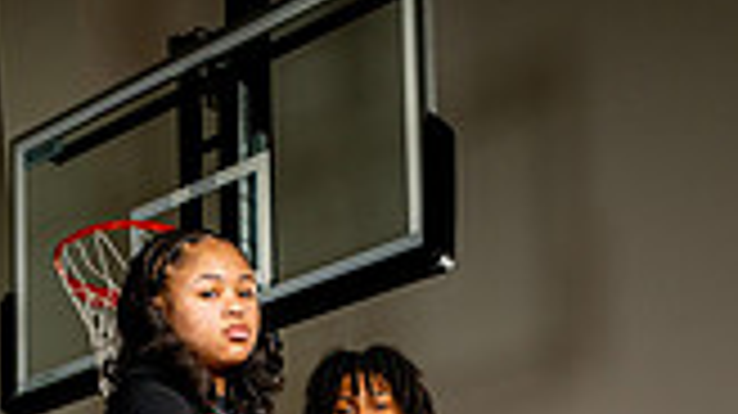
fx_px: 1682
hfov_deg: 24.3
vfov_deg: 11.9
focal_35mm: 86
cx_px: 130
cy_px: 932
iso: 250
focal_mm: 30
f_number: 8
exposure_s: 1/500
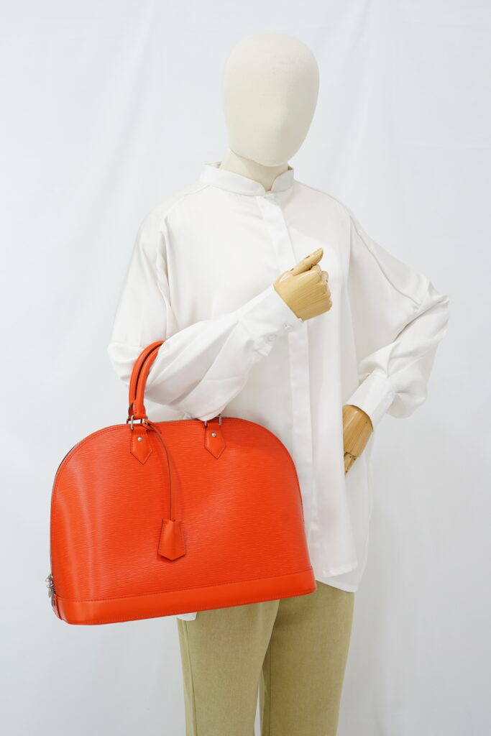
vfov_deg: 39.6
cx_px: 246
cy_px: 368
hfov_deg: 27.0
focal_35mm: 50
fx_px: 1022
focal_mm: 50
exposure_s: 1/10
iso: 640
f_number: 6.3
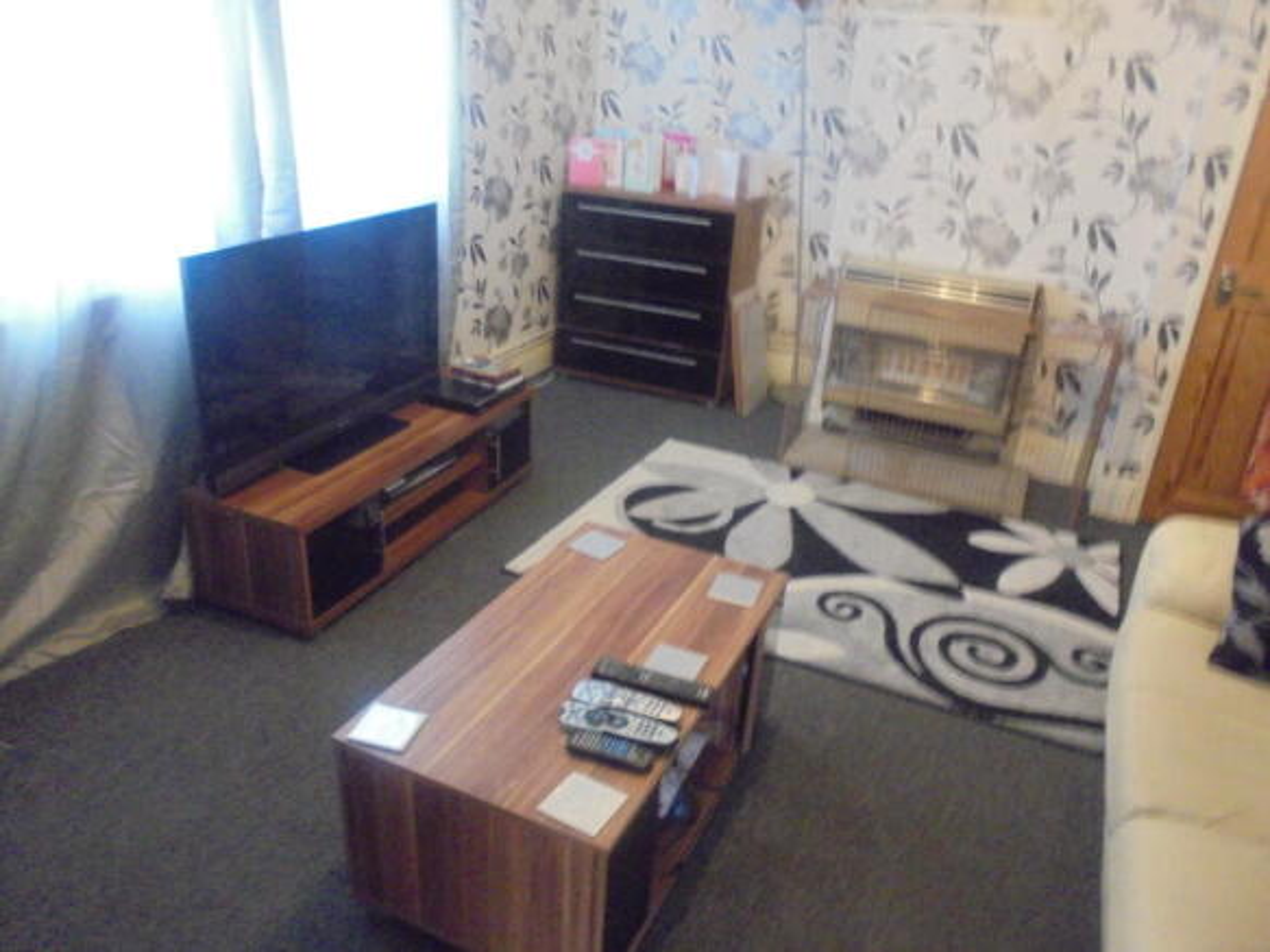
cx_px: 635
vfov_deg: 53.0
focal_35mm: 26
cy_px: 476
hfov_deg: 67.3
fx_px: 954
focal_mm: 4.6
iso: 800
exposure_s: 1/8
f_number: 3.5
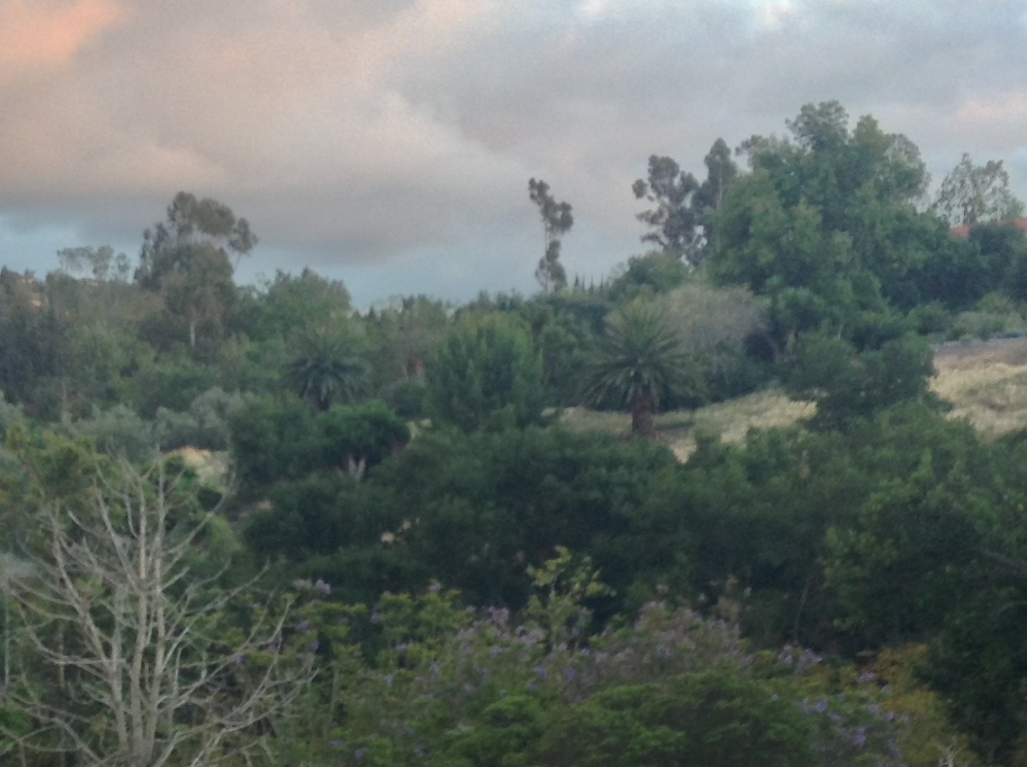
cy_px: 679
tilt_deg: -8.1
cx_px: 407
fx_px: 2400
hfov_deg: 24.1
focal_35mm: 81
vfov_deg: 17.9
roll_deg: +0.2
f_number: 2.4
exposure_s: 1/33
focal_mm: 3.3
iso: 32
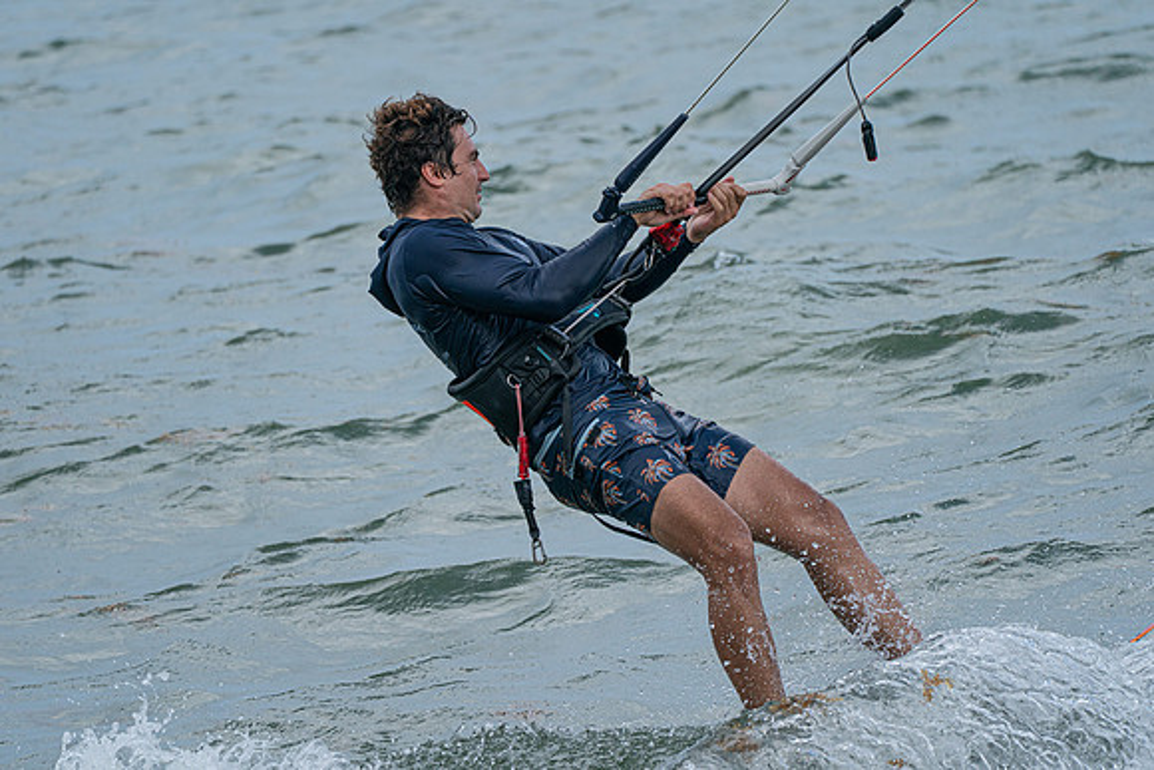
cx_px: 577
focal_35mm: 400
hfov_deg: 5.2
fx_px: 12825
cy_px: 385
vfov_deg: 3.4
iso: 800
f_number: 8
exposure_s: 1/2000
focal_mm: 400
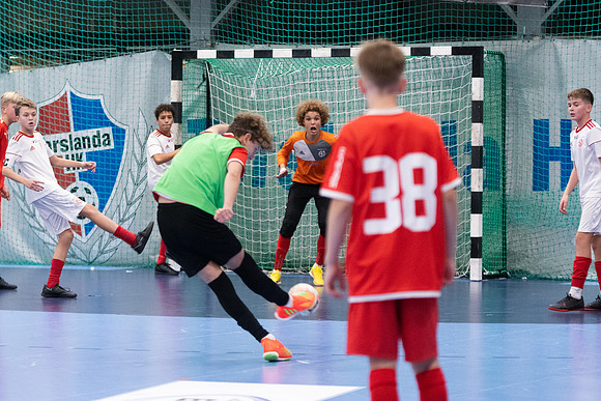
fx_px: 2630
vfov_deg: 8.7
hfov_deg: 13.0
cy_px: 200
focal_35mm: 158
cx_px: 300
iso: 7200
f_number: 3.2
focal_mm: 100
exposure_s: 1/400
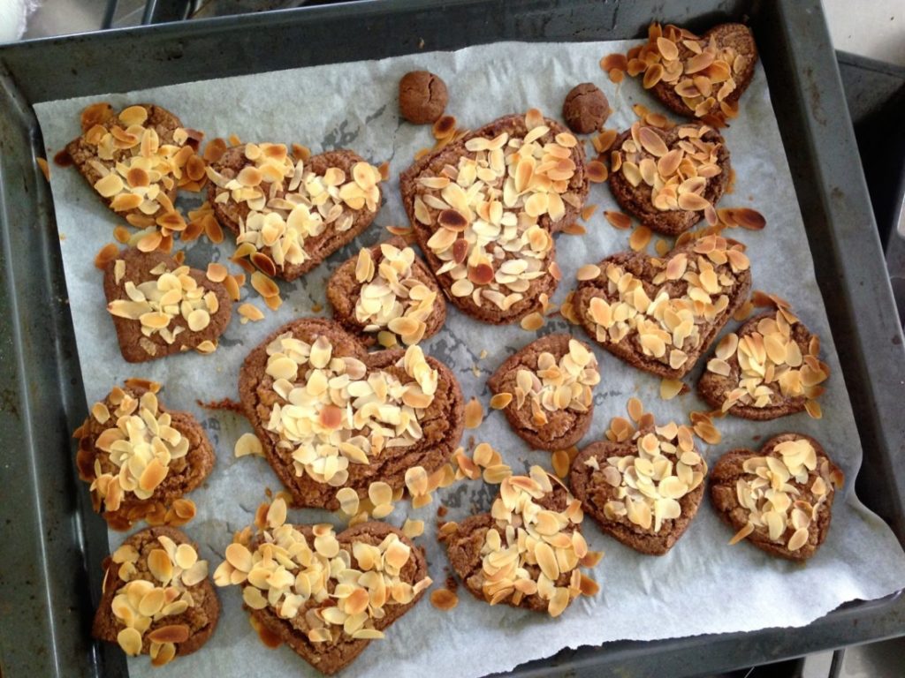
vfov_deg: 42.9
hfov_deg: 55.4
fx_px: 863
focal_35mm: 33
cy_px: 339
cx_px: 452
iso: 160
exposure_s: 1/20
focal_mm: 4.13
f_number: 2.4
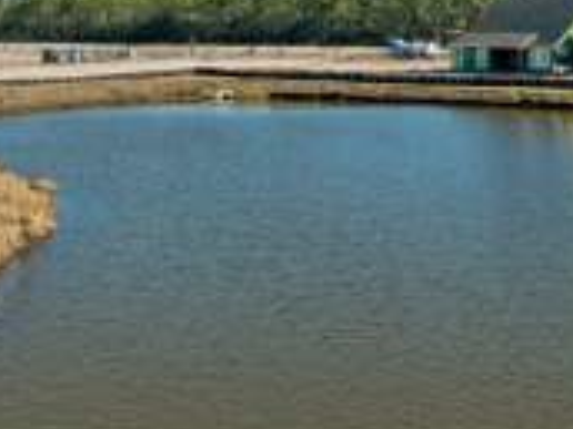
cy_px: -12
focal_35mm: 67
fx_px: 1109
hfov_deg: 27.4
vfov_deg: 21.1
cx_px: 563
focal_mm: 12.29
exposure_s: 1/400
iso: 100
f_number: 4.5
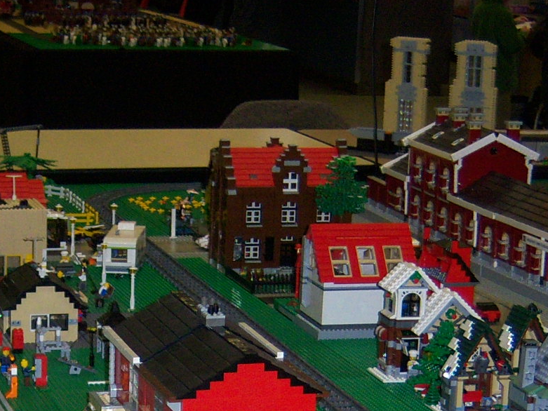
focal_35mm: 118
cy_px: 475
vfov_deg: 12.3
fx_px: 1868
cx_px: 138
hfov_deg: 16.6
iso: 160
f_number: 2.8
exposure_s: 1/60
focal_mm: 7.5
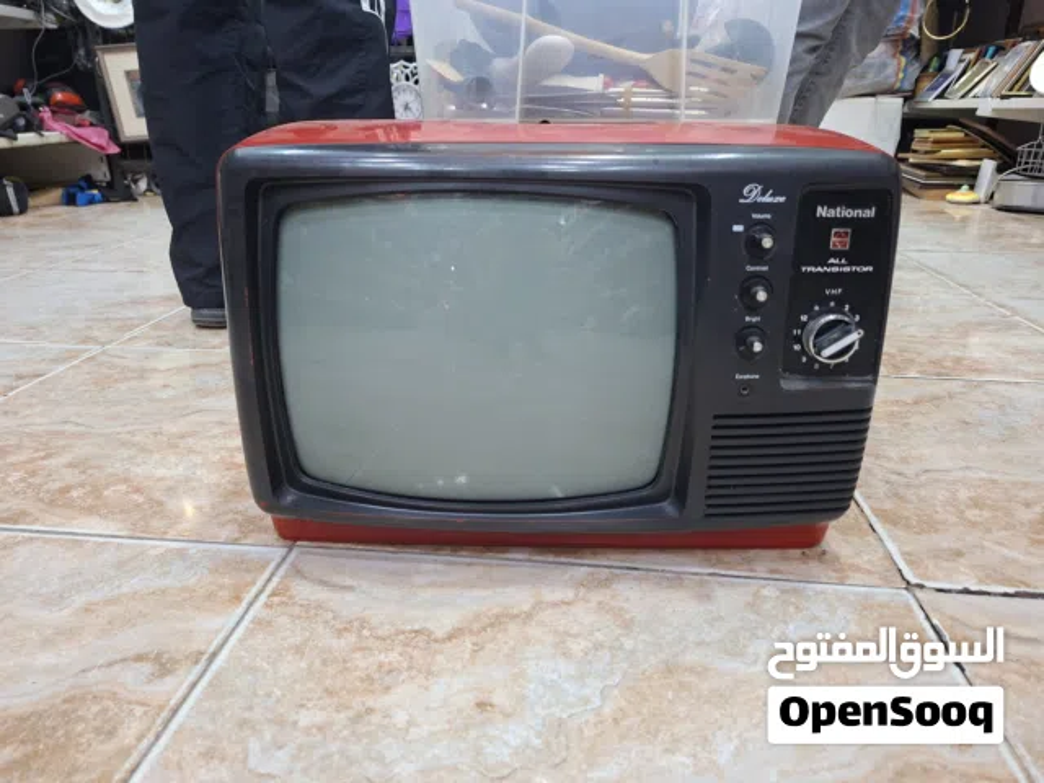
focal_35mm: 23
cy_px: 392
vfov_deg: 58.9
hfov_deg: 73.9
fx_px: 694
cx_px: 522
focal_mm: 5.54
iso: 200
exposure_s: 1/50
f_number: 1.8
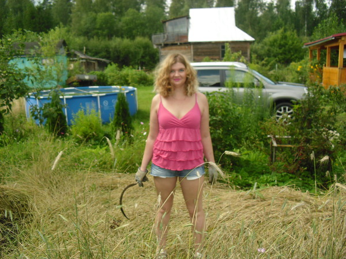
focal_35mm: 36
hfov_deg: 51.4
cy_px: 130
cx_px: 173
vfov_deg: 39.7
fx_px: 360
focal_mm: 6.3
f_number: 3.1
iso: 100
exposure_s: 1/400
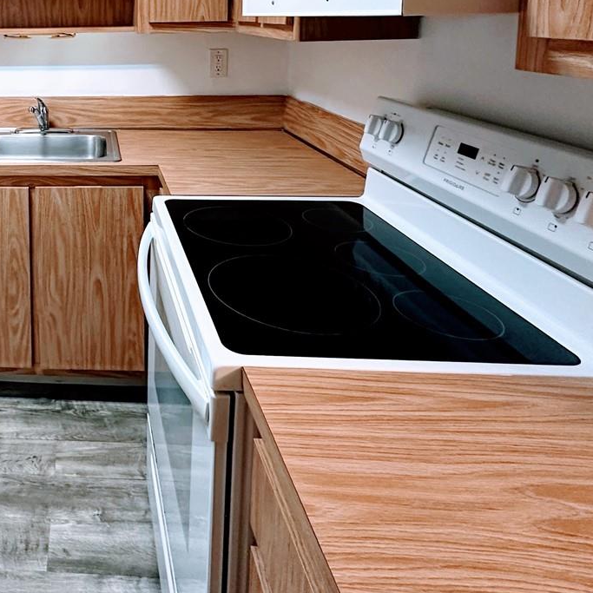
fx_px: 562
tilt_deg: -5.9
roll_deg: +0.3
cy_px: 86
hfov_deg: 49.2
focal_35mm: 29
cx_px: 51
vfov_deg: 50.7
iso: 400
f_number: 2.2
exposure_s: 1/60
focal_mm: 2.22
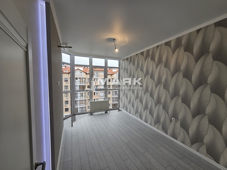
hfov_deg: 106.2
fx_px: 85
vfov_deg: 89.9
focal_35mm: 13
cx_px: 114
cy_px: 85
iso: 50
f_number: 2.2
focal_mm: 2.2
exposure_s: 1/125
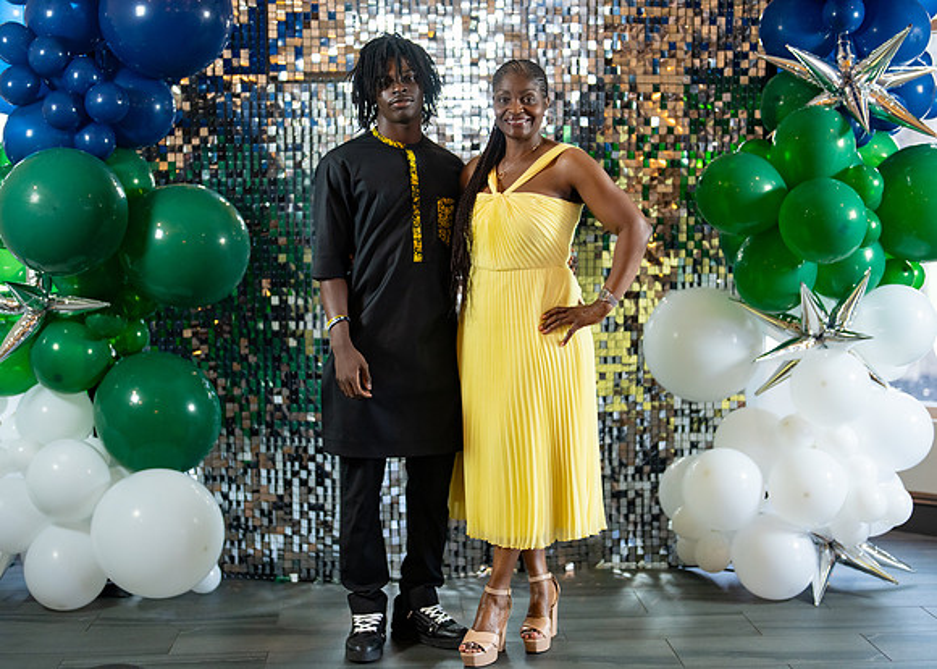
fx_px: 1497
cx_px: 489
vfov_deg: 25.2
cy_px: 324
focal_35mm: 56
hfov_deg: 34.7
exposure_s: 1/320
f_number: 1.2
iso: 1250
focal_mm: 50
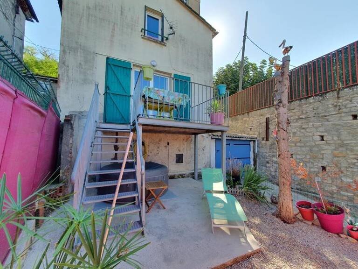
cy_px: 134
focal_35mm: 13
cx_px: 179
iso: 50
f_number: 2.2
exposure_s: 1/176
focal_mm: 1.8
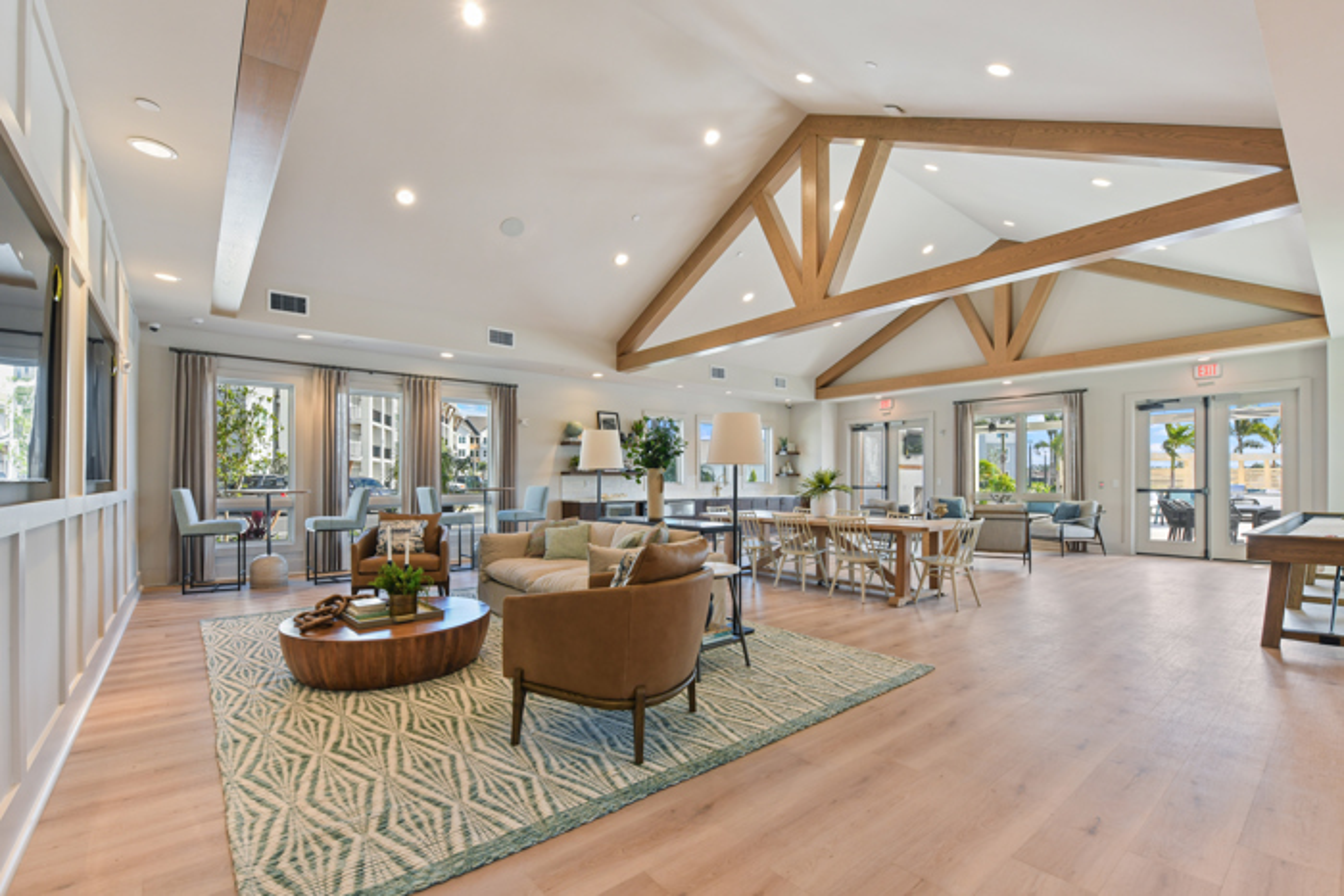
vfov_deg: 77.4
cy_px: 448
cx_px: 672
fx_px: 560
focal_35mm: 15
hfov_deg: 100.4
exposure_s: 1/30
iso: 400
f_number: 8
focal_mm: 15
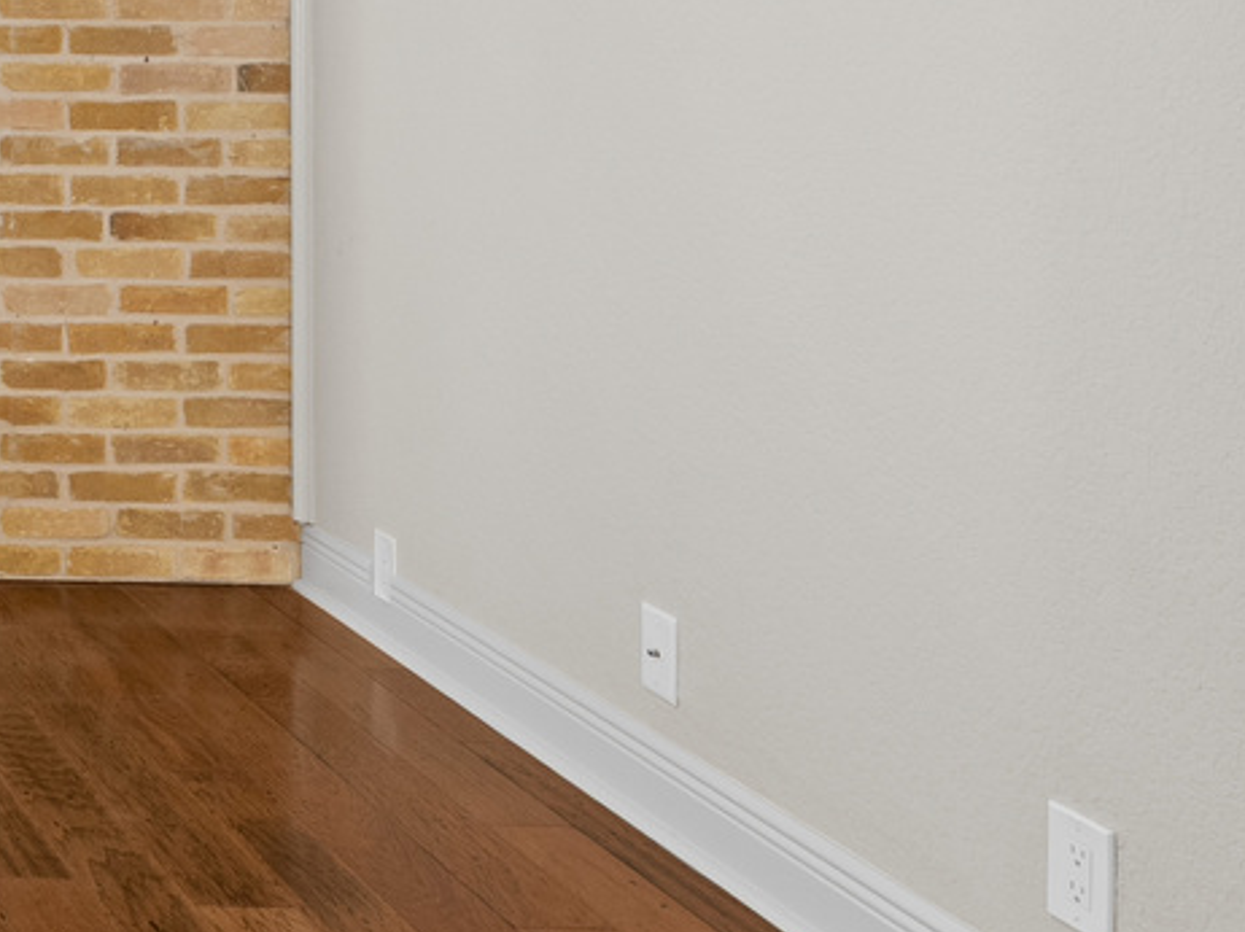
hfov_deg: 25.0
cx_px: -720
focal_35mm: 54
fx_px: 1941
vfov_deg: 25.6
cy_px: -11
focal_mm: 16
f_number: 7.1
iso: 320
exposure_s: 1
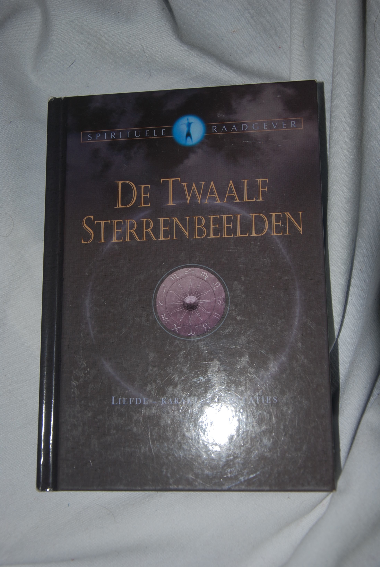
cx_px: 190
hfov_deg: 30.0
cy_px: 284
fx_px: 709
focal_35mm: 45
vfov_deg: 43.5
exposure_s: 1/8
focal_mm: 30
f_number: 4.2
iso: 100
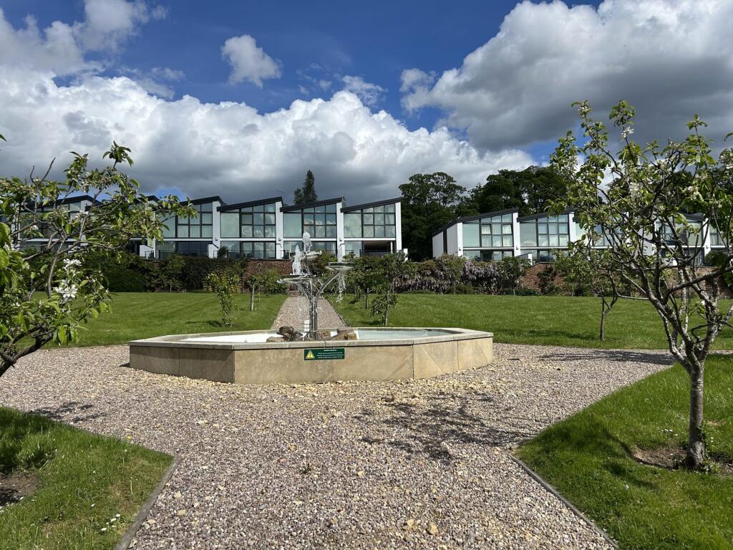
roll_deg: +1.0
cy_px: 275
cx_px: 366
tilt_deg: +2.7
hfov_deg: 67.3
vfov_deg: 53.1
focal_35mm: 26
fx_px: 551
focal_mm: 5.7
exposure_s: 1/7463
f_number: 1.5
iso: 50
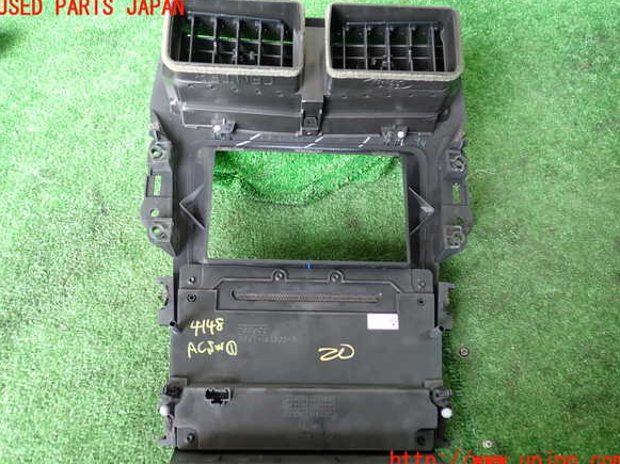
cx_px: 311
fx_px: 555
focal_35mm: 31
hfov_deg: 58.4
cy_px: 235
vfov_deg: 45.4
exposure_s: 1/30
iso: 200
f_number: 2.3
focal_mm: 5.4
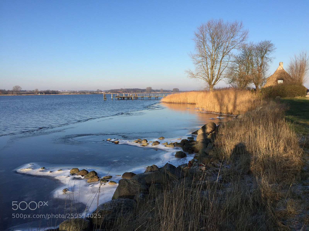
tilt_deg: -4.6
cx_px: 154
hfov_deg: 61.7
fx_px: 259
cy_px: 116
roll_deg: +1.8
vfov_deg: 48.2
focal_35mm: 29
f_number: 2.2
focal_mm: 4.15
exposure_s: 1/1236
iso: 32
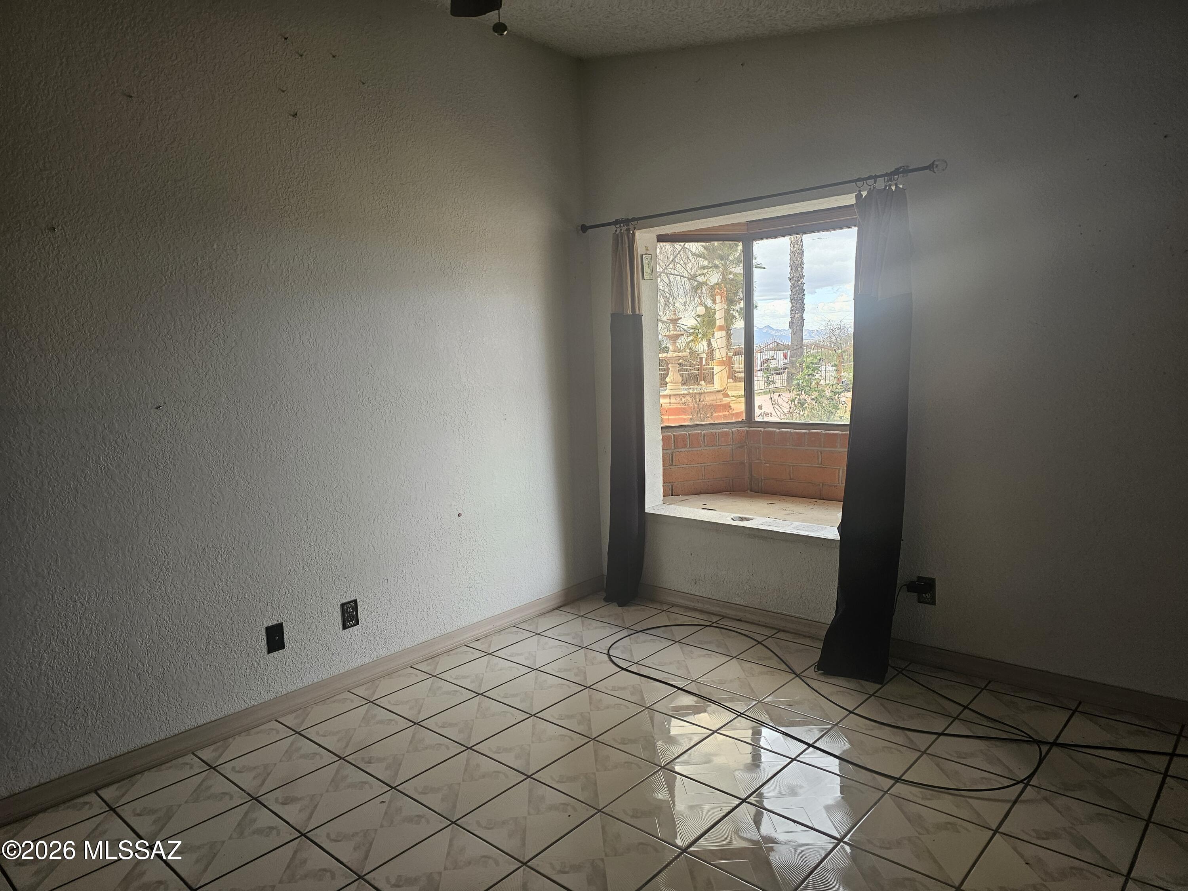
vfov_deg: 58.9
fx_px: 789
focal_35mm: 23
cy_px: 446
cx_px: 594
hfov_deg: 73.9
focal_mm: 6.3
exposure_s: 1/180
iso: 125
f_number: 1.7
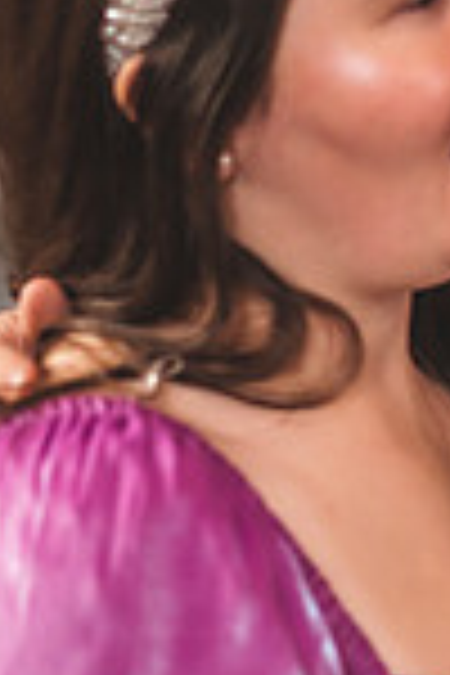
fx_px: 6168
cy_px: 164
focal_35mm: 329
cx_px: 1242
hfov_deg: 4.1
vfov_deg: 6.3
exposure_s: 1/200
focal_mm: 85
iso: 800
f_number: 2.8
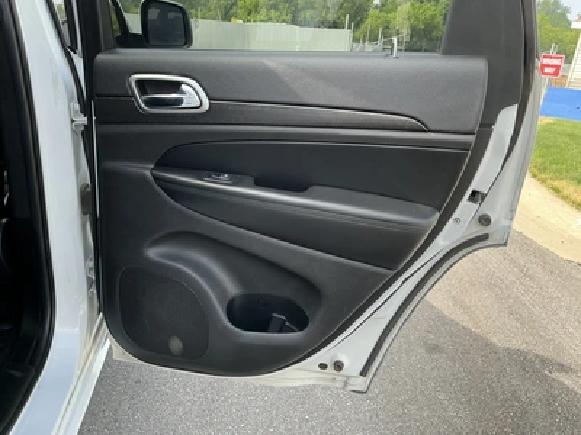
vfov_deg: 49.7
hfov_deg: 63.4
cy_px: 218
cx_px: 290
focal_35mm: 28
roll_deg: -5.2
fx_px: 470
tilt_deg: -19.6
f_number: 1.8
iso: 20
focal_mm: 3
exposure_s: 1/197
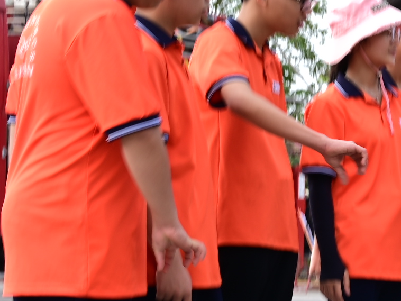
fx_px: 1599
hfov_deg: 12.6
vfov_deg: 10.7
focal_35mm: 138
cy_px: 183
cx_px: 792
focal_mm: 36
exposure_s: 1/30
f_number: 9
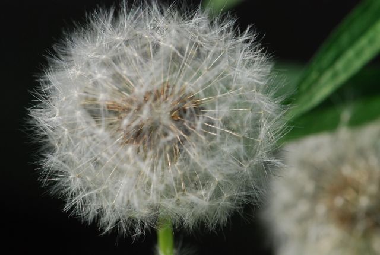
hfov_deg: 13.0
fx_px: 1666
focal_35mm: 158
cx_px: 190
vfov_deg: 8.8
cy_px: 128
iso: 640
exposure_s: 1/1000
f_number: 8
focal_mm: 105
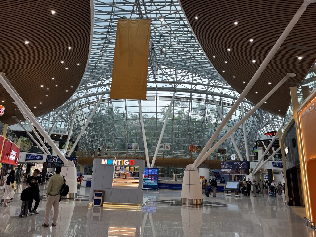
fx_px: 219
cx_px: 158
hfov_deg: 71.6
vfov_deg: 56.8
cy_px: 118
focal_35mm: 24
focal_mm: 6.76
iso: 80
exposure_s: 1/164
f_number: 1.78
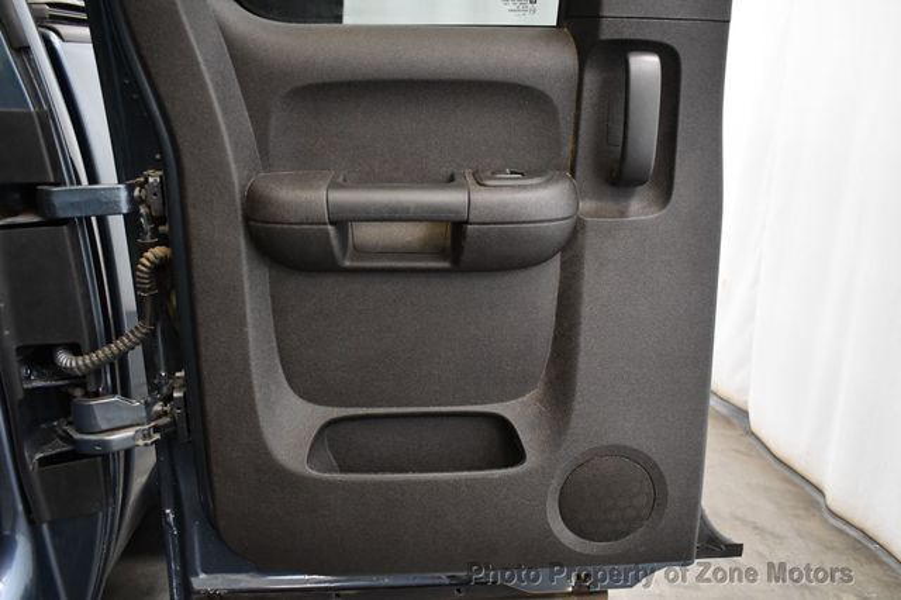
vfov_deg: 43.6
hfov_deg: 62.0
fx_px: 750
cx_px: 450
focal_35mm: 30
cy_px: 300
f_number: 3.8
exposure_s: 1/100
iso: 3200
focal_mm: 20
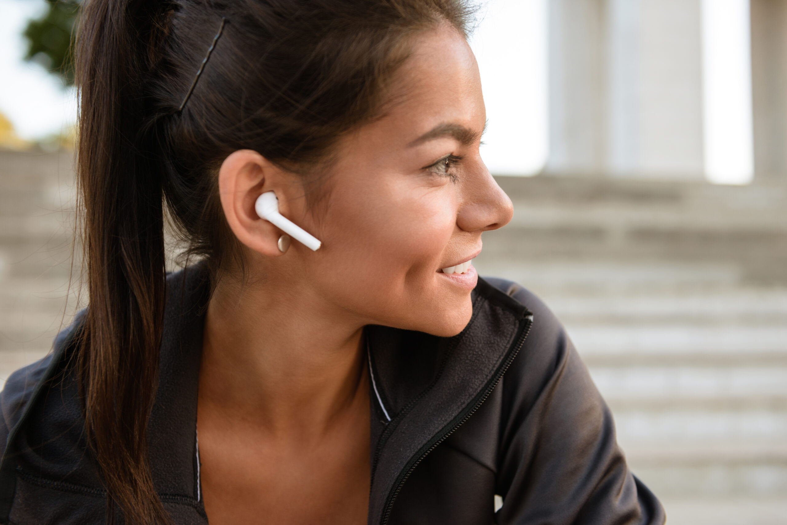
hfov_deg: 44.5
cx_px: 394
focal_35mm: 44
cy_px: 262
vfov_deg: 30.5
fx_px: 962
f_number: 3.2
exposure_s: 1/400
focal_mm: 44
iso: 320
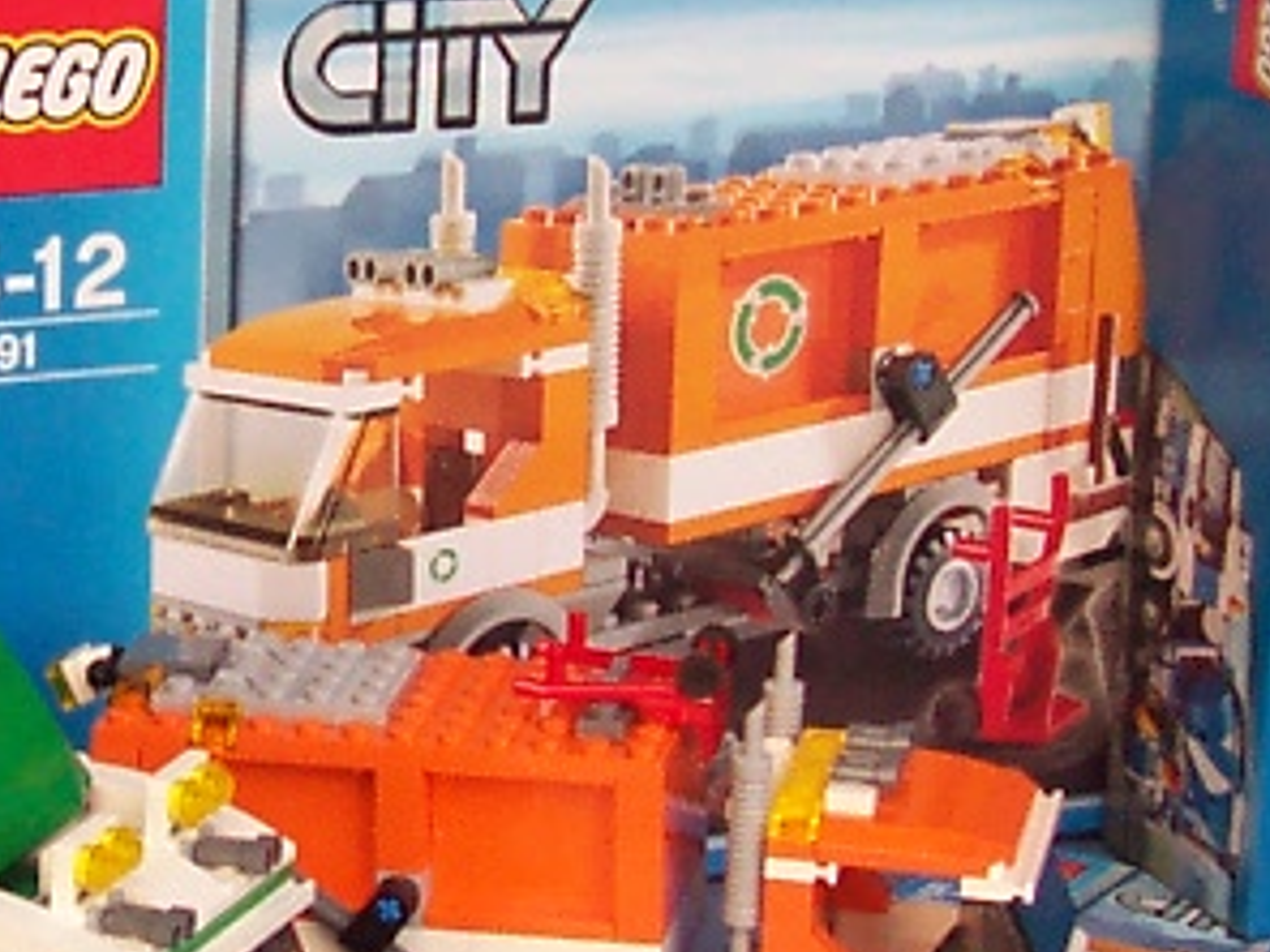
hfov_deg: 13.0
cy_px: 442
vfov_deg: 9.9
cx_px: 90
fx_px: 5503
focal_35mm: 150
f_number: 2.8
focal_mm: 5.6
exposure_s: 1/180
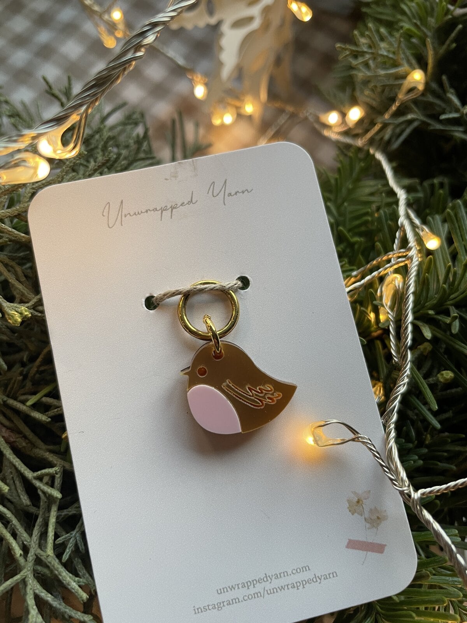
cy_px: 312
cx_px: 234
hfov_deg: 53.1
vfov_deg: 67.3
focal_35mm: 26
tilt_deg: -71.4
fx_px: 468
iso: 125
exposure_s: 1/63
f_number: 1.6
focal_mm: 4.2
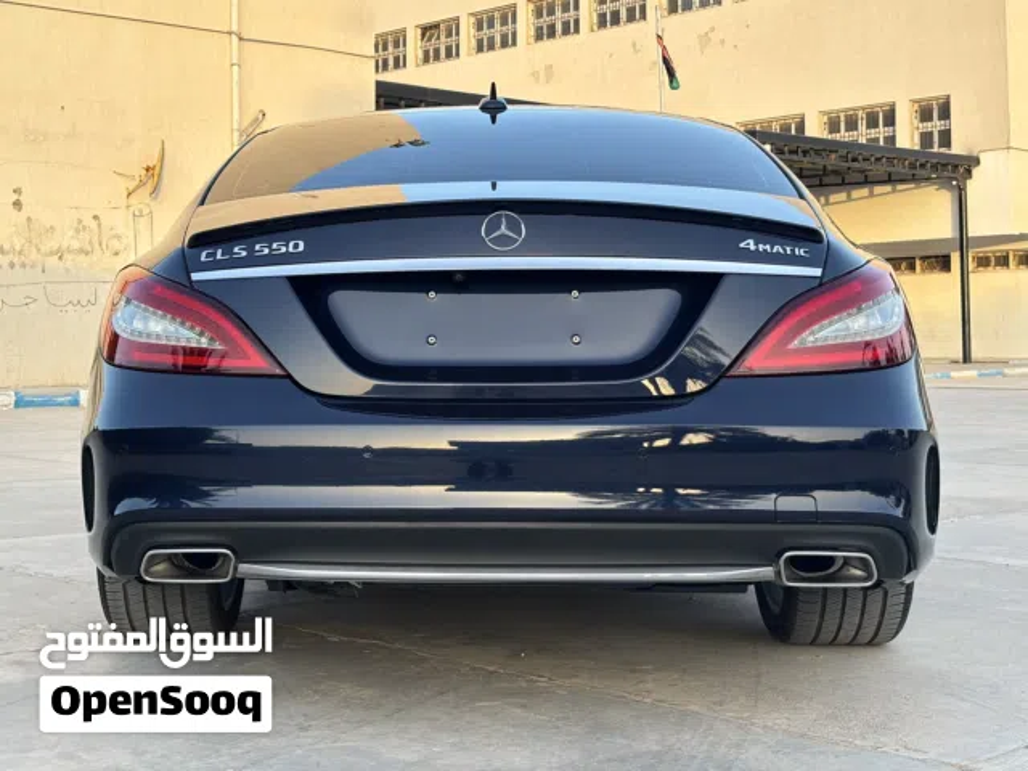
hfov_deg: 36.8
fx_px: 1544
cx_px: 514
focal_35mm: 52
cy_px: 386
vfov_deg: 28.0
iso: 32
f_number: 1.6
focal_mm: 5.96
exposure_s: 1/198
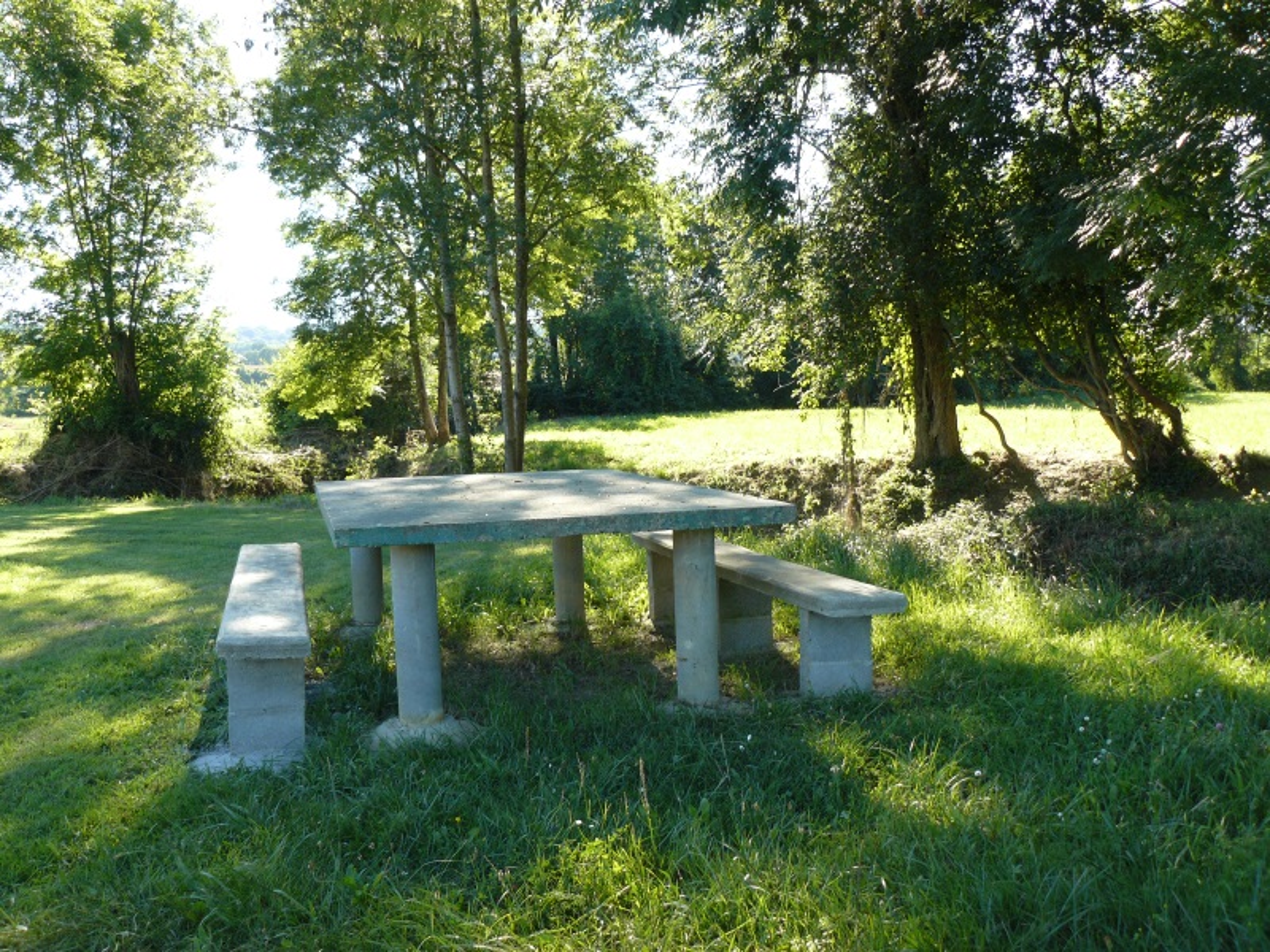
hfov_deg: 51.4
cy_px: 476
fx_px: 1321
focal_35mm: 36
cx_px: 635
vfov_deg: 39.7
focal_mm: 6
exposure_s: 1/100
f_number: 4
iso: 100
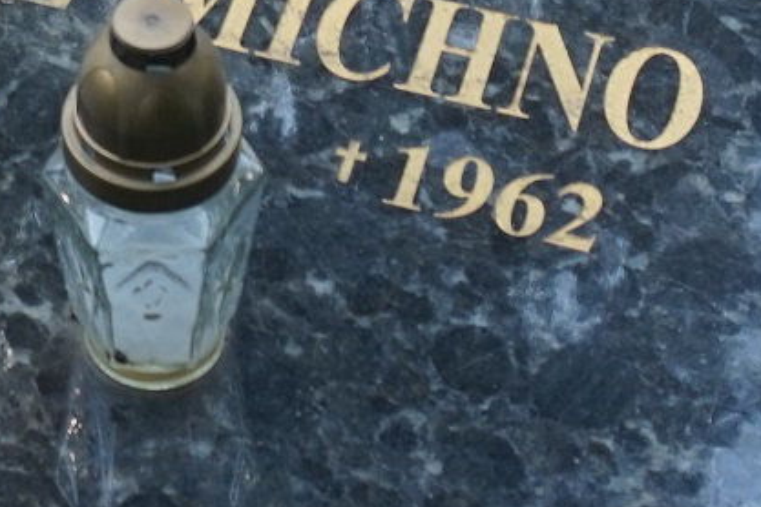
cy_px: -441
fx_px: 3319
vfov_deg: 8.4
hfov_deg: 12.8
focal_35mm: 157
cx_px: -100
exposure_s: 1/160
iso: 100
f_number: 4
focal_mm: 16
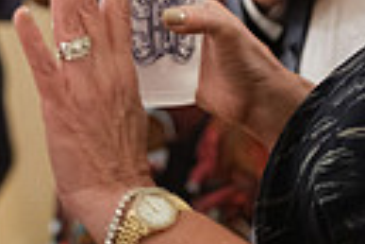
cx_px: 17
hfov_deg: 10.8
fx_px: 1916
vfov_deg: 7.1
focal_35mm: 189
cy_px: -157
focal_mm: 28.1
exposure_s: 1/160
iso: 2000
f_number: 1.8
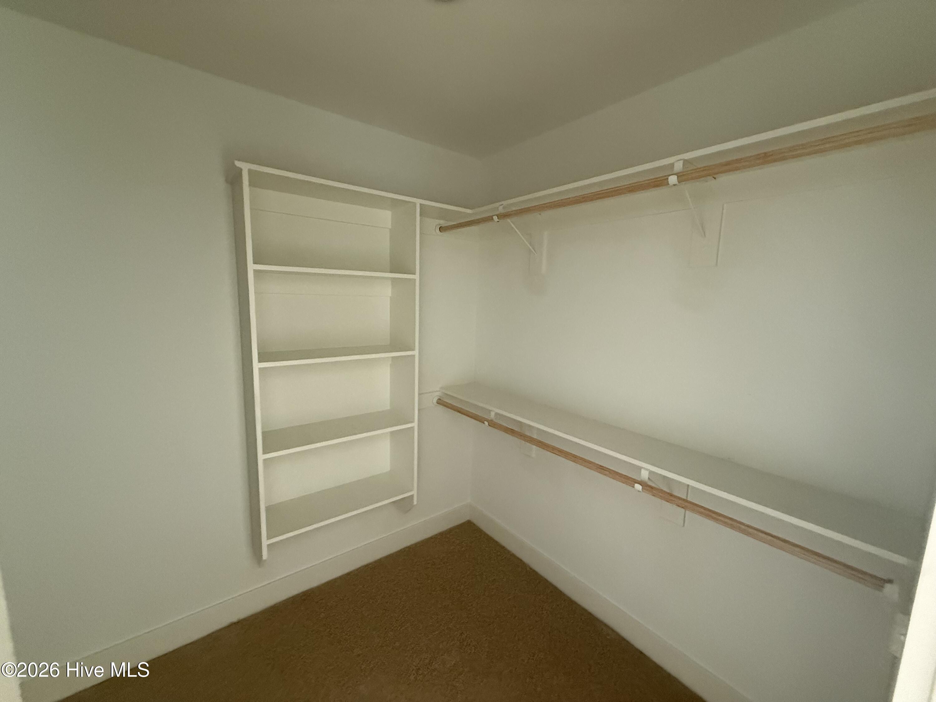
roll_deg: -2.1
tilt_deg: -8.9
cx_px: 468
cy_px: 351
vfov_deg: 85.7
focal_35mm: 14
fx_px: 379
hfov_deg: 102.1
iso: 640
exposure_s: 1/60
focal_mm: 2.22
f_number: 2.2
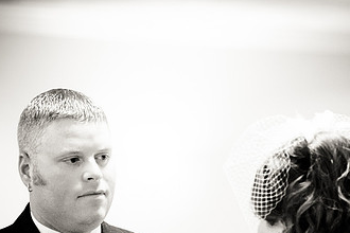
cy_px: 190
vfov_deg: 5.7
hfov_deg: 8.5
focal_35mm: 242
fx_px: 2353
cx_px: 199
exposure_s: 1/20
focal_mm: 92
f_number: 2.8
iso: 1600
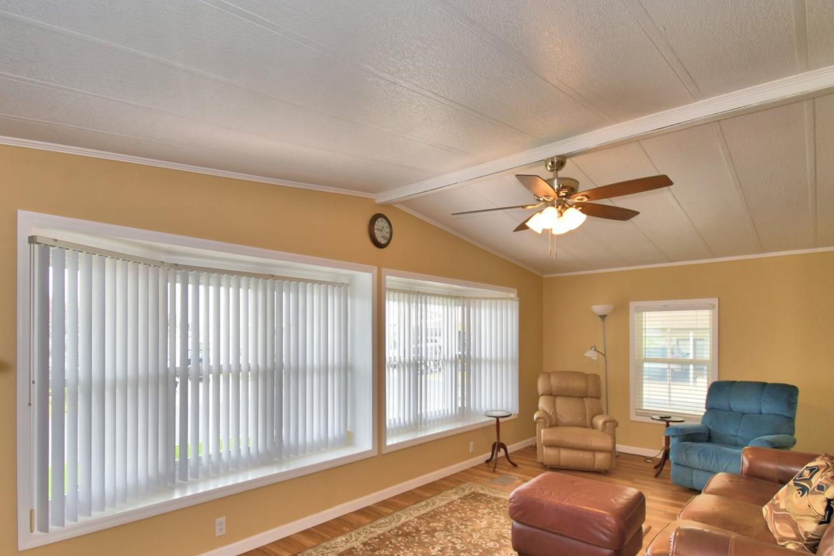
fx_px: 440
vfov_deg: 63.9
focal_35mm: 19
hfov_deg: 86.5
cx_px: 368
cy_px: 336
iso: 100
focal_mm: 10
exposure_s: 1/60
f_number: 4.5
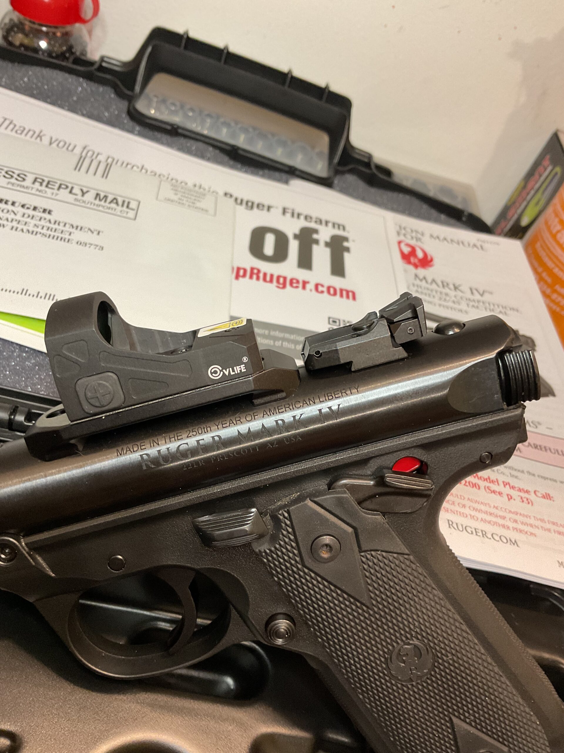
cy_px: 376
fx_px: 630
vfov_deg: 61.7
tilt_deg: -48.9
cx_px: 282
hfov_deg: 48.2
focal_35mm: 29
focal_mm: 3
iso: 125
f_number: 1.8
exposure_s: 1/60
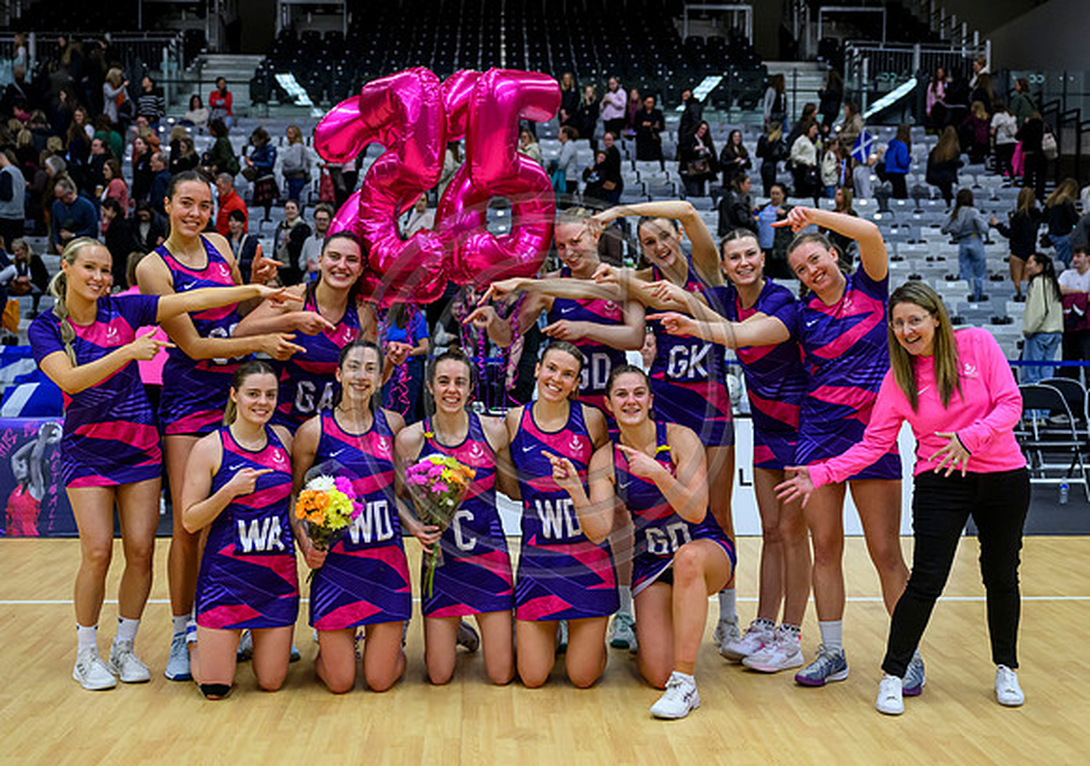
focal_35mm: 47
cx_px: 558
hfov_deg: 40.9
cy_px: 391
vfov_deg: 29.4
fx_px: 1461
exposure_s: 1/800
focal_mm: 40
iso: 4000
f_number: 3.5
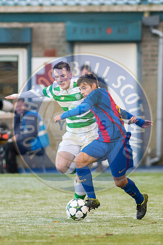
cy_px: 122
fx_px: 3056
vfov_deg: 4.6
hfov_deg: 3.1
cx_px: 82
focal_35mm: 450
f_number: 3.2
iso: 800
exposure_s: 1/1000
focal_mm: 300
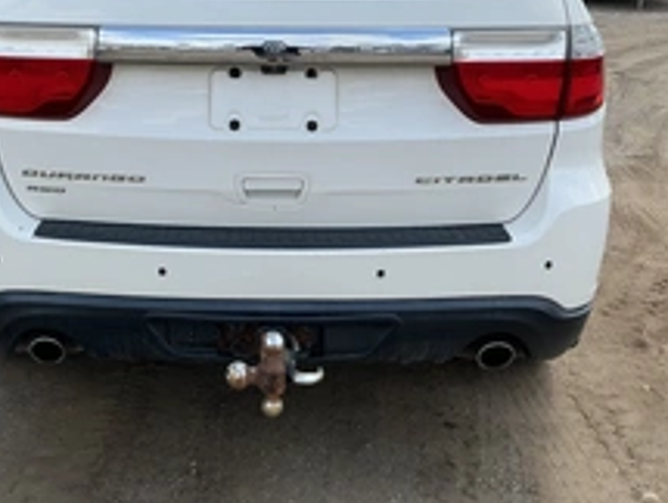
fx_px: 1005
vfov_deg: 27.6
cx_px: 255
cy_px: 102
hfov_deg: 36.6
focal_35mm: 52
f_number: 1.8
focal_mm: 3
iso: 25
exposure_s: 1/962
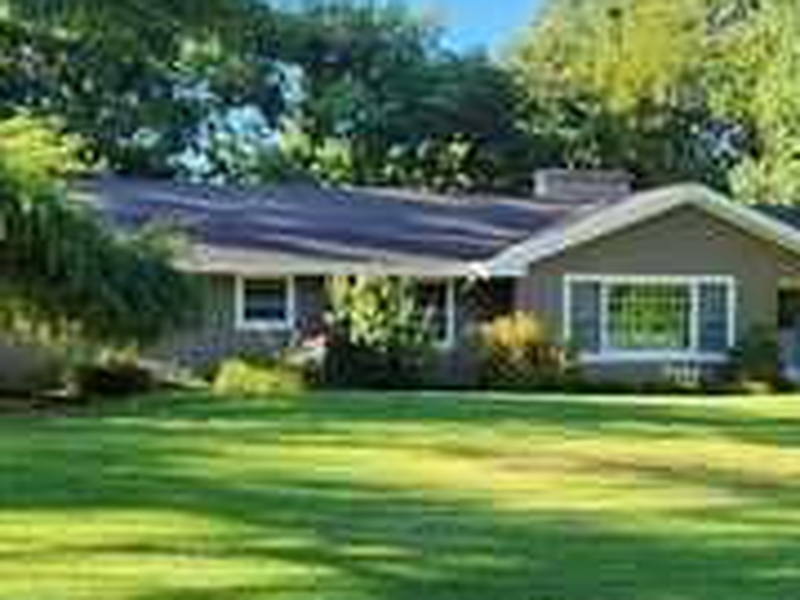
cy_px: 327
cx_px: 538
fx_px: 1479
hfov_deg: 30.0
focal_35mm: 64
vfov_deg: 22.9
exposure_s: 1/294
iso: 20
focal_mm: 5.4
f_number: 1.8
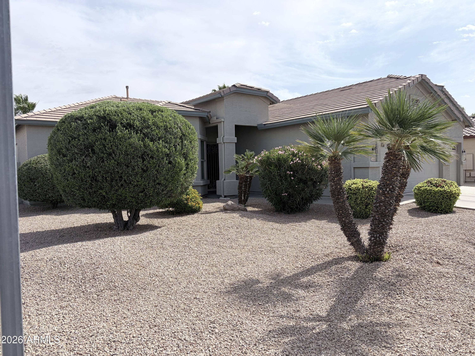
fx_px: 357
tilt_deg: -1.4
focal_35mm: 26
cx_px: 238
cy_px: 178
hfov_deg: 67.3
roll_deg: +1.4
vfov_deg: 53.1
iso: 50
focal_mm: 5.96
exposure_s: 1/5348
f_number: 1.6
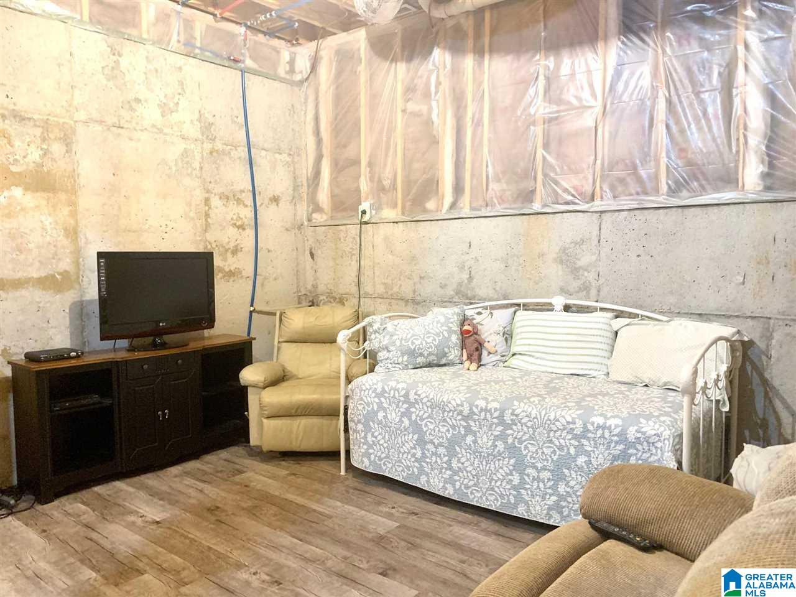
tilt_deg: -3.5
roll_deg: +1.7
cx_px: 398
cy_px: 298
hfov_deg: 67.3
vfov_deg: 53.1
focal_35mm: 26
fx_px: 598
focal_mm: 4.25
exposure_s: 1/30
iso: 500
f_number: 1.8
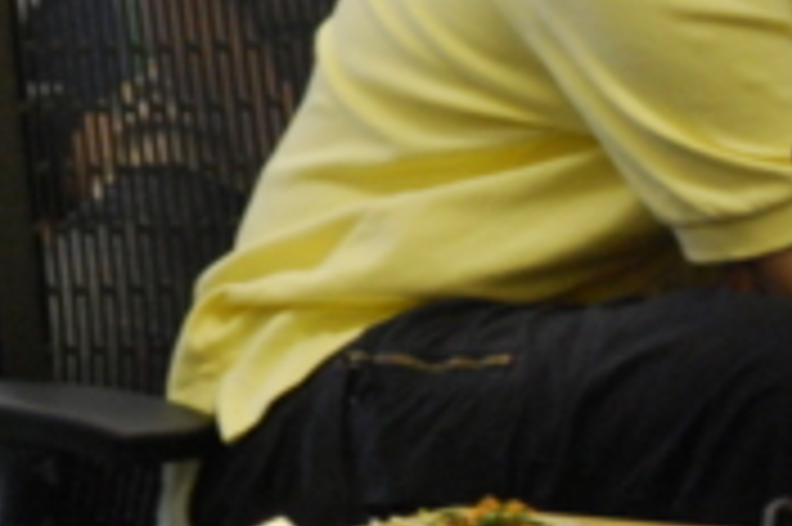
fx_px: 10327
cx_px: -680
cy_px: -227
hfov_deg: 4.3
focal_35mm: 470
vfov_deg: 2.9
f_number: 5.6
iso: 560
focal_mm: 55
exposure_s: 1/30
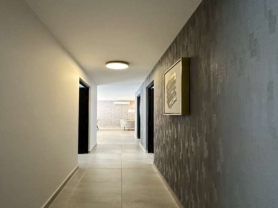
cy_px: 111
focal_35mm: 17
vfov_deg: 74.6
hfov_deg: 90.9
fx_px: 137
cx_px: 129
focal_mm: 2.22
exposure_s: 1/120
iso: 250
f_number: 2.2
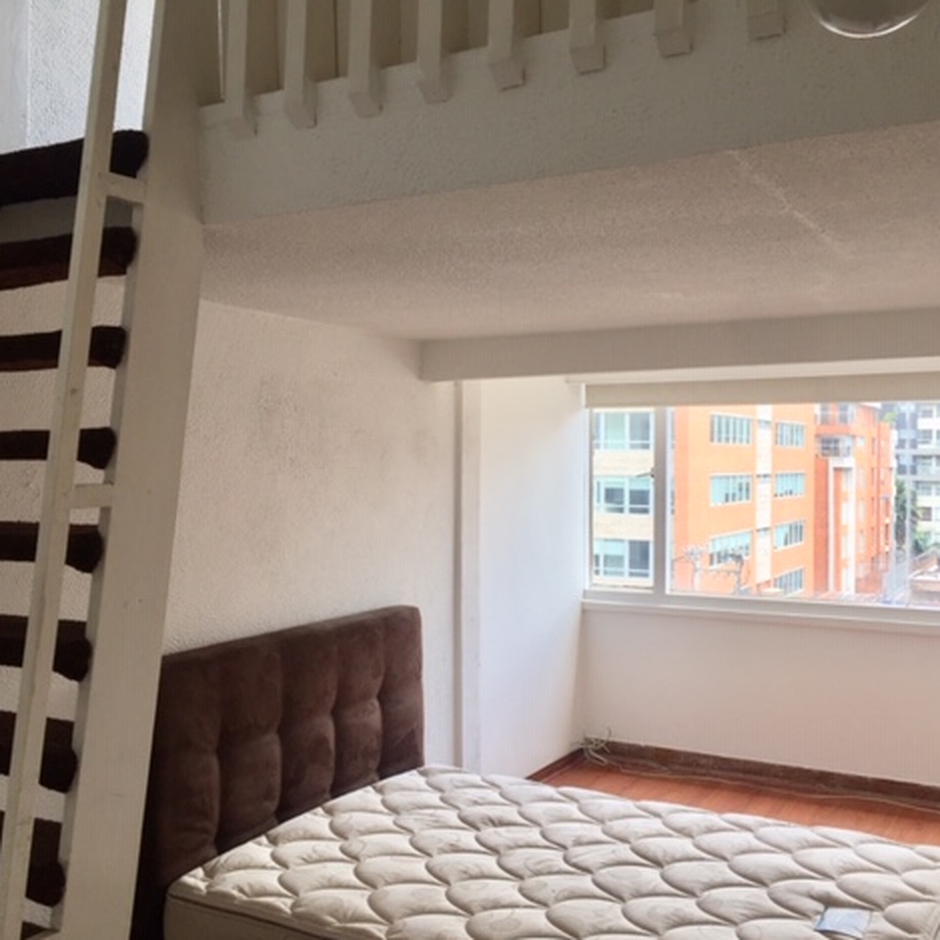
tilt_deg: -1.7
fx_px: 1075
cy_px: 477
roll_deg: -0.8
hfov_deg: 47.2
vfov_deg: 47.2
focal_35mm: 35
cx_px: 489
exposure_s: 1/244
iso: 32
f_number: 2.2
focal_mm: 4.15
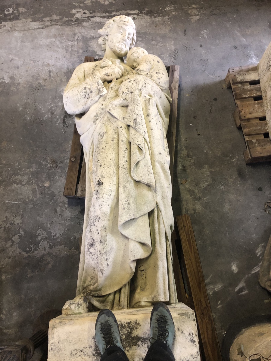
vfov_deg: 63.4
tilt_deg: -73.8
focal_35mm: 28
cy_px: 180
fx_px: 292
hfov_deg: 49.7
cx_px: 136
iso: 100
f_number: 1.8
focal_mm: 4
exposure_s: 1/9
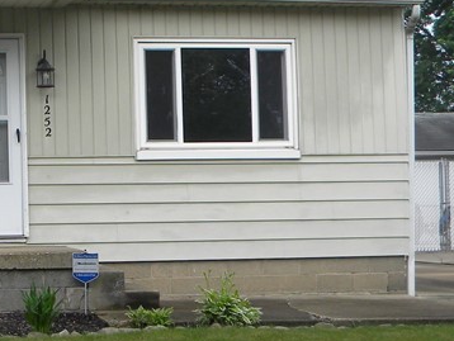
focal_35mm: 80
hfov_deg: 22.7
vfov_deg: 18.4
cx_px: -70
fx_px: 1050
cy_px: 216
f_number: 3.5
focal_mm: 5
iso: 80
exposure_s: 1/437
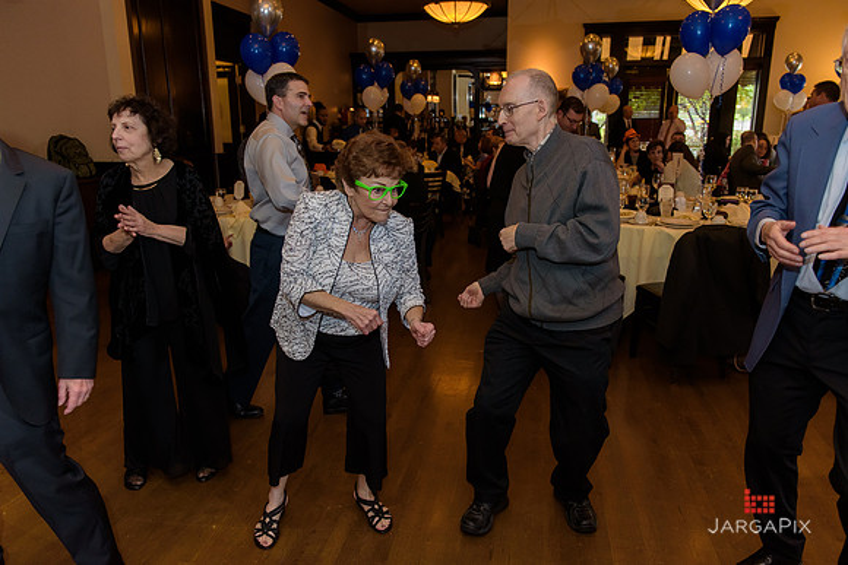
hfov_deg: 67.4
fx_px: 636
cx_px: 424
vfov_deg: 48.0
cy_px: 282
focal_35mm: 27
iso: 1600
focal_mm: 27
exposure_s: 1/125
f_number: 3.2
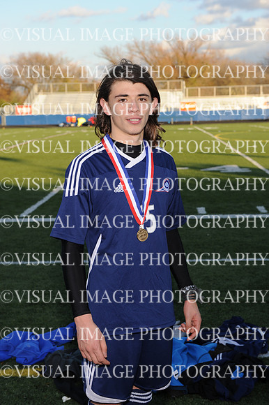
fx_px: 696
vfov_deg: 32.4
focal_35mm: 62
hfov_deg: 21.9
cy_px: 202
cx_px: 134
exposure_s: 1/250
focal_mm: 62
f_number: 7.1
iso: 200
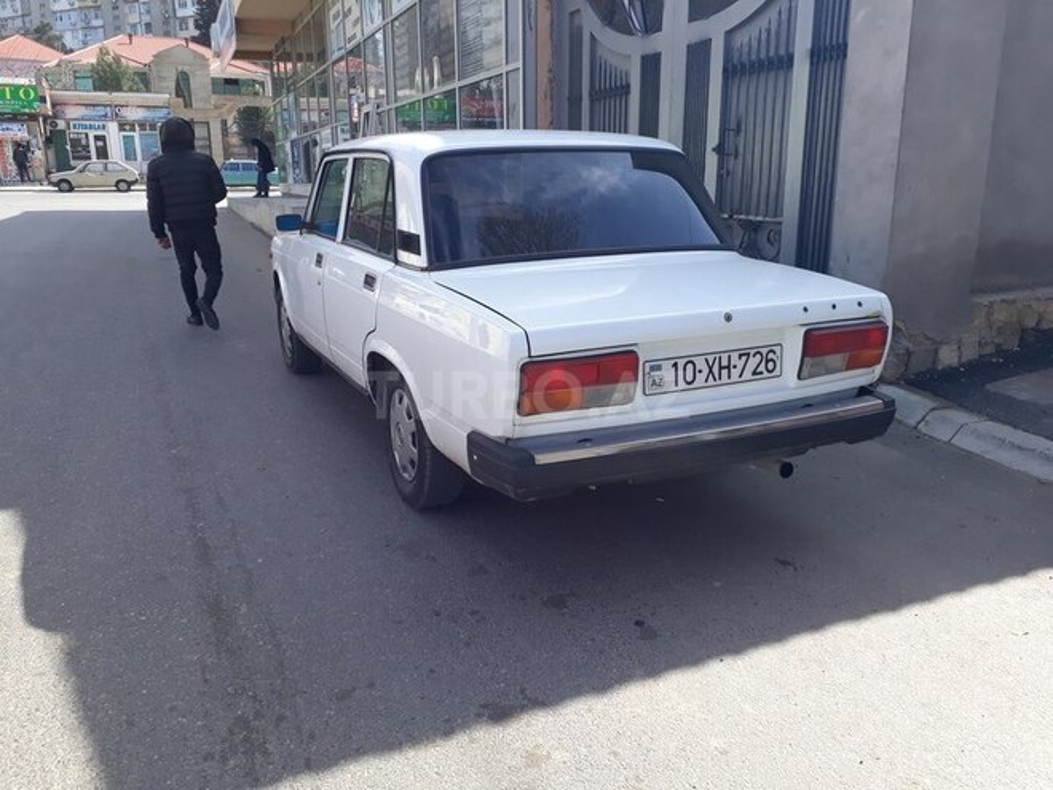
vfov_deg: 51.4
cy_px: 395
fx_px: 821
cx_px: 526
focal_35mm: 27
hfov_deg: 65.3
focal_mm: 3.6
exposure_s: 1/606
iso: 40
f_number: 1.9
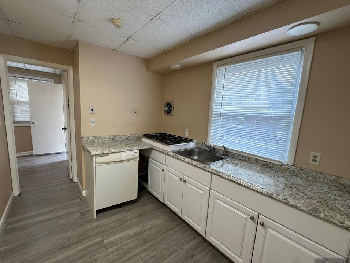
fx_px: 152
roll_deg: -2.7
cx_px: 164
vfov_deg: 81.7
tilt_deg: -8.1
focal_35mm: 15
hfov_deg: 98.0
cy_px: 133
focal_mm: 2.22
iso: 100
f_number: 2.2
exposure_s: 1/120
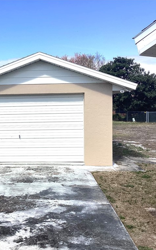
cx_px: 27
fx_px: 299
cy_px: 125
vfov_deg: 45.3
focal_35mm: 44
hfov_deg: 28.5
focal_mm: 3.3
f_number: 2.4
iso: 25
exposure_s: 1/1733
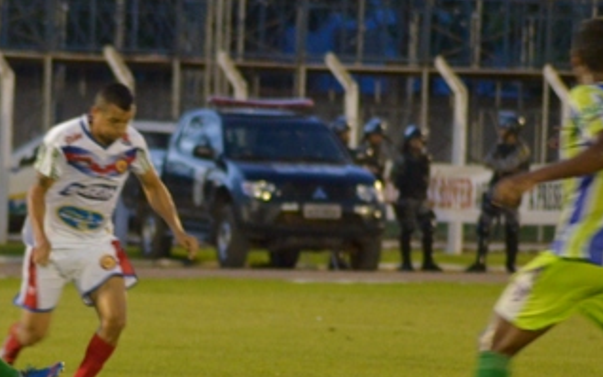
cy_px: 260
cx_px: 89
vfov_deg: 2.4
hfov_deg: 3.8
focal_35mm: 552
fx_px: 9075
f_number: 4.8
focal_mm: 180
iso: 1600
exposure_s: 1/125
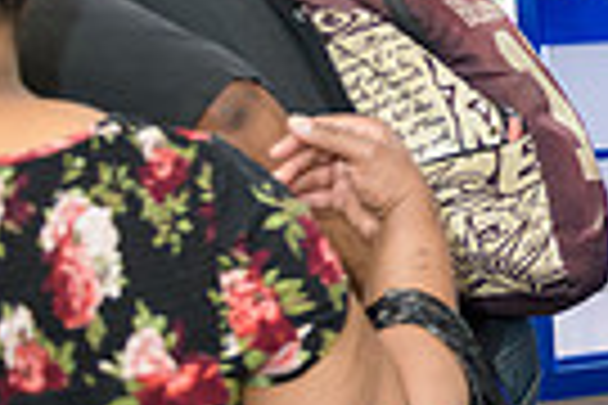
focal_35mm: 103
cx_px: 1257
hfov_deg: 15.4
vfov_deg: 13.0
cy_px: -61
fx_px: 1739
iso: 800
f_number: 3.2
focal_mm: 24
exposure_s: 1/125
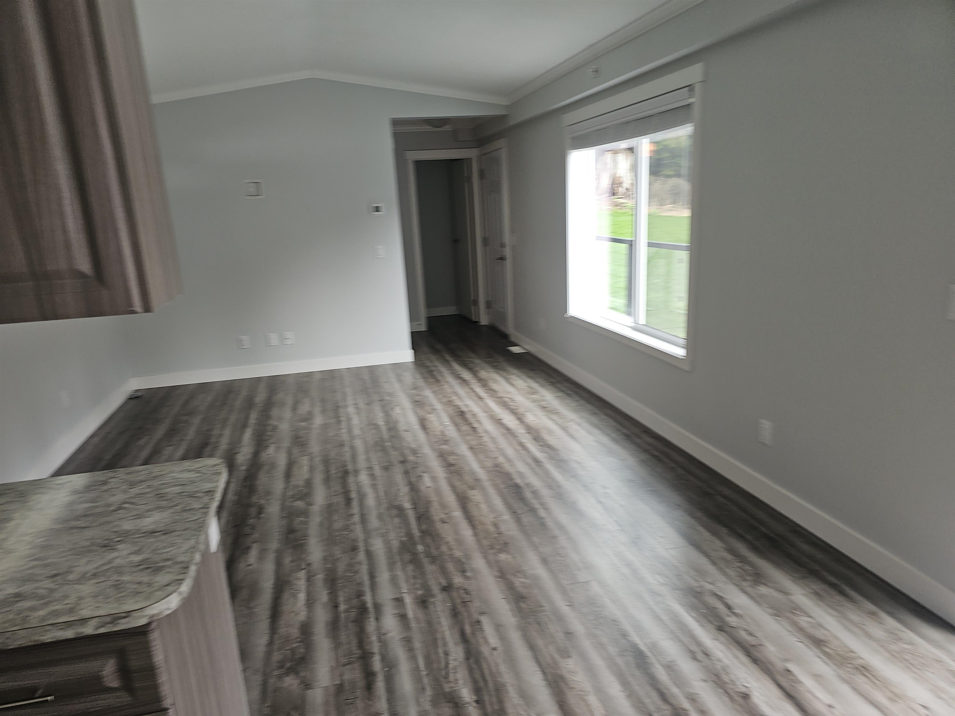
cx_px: 478
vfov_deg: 58.9
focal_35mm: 23
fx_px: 635
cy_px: 358
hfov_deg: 73.9
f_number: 1.7
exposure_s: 1/60
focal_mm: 6.3
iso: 50
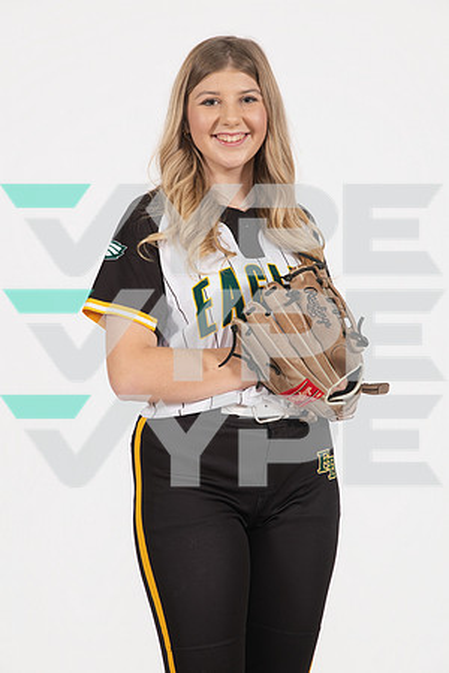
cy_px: 336
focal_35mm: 70
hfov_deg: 19.5
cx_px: 224
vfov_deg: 28.8
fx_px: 1309
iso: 640
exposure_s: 1/320
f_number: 8
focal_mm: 70
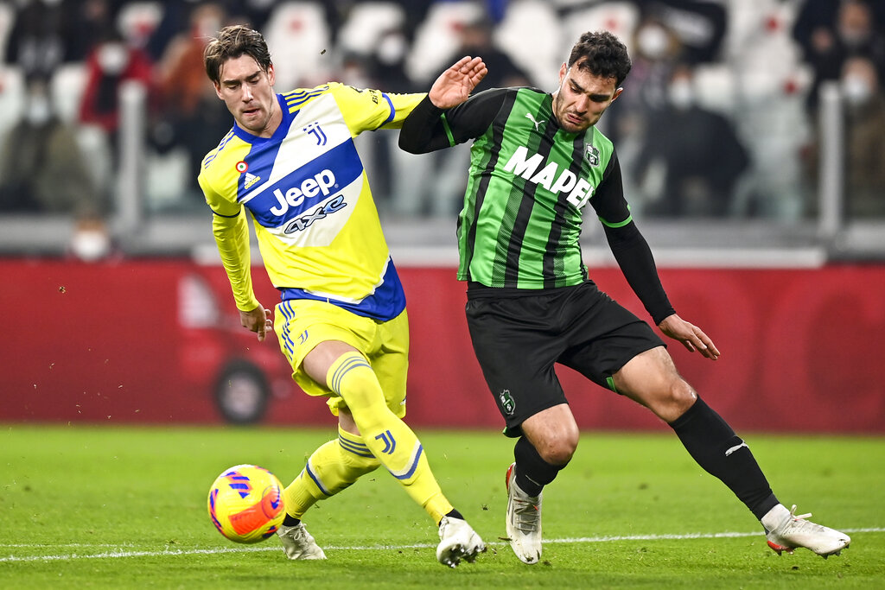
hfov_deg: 5.2
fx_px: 9834
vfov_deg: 3.4
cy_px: 295
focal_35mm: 400
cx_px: 442
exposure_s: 1/1000
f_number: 3.5
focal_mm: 400
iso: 1600
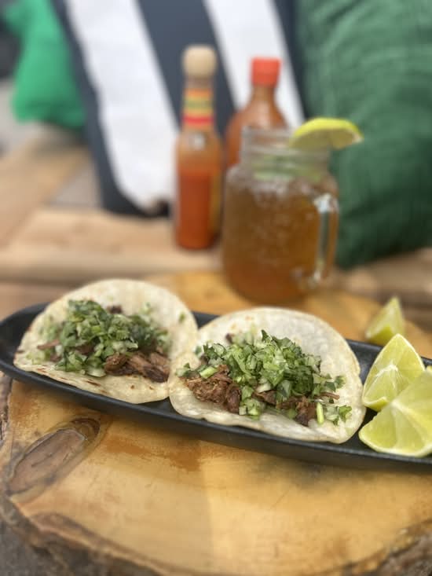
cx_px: 216
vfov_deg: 67.3
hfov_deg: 53.1
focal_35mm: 26
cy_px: 288
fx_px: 433
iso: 50
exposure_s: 1/2165
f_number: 1.5
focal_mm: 5.7
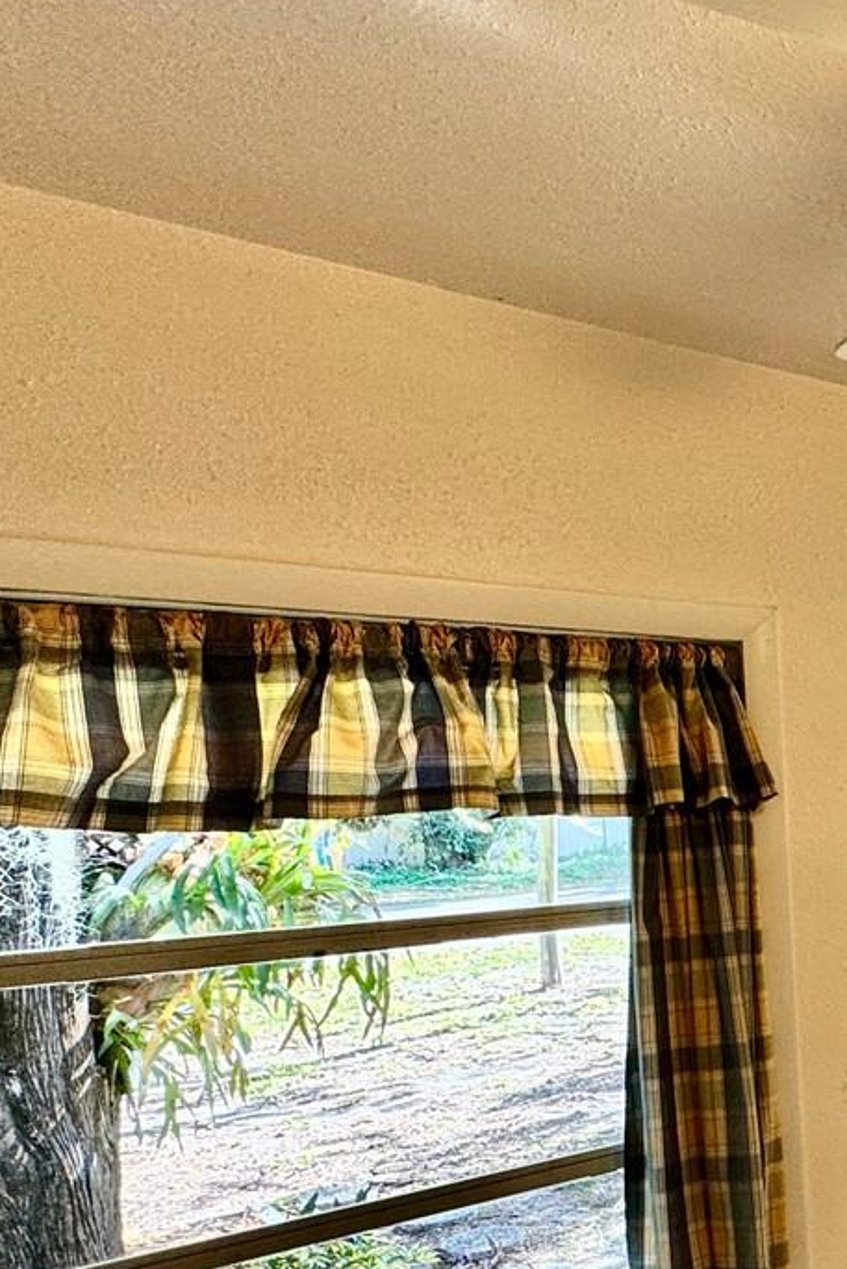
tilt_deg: -4.6
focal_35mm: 34
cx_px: 1210
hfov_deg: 28.4
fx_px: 1199
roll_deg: +1.9
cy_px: 856
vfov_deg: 54.5
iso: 100
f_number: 2.2
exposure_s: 1/120
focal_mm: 2.22
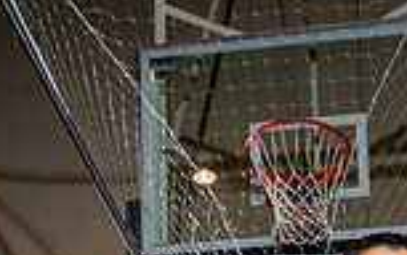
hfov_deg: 25.6
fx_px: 866
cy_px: 592
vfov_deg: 13.1
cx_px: 364
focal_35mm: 78
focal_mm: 26
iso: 100
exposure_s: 1/125
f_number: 6.3
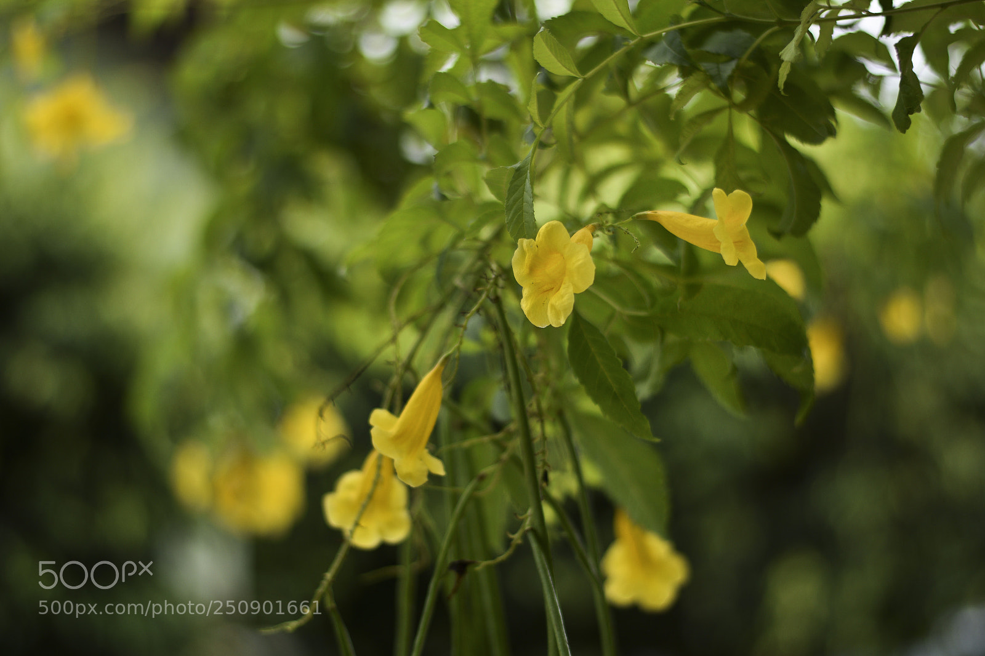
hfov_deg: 27.0
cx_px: 492
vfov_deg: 18.2
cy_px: 328
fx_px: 2052
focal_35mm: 75
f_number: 1.8
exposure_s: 1/1600
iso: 100
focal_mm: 50
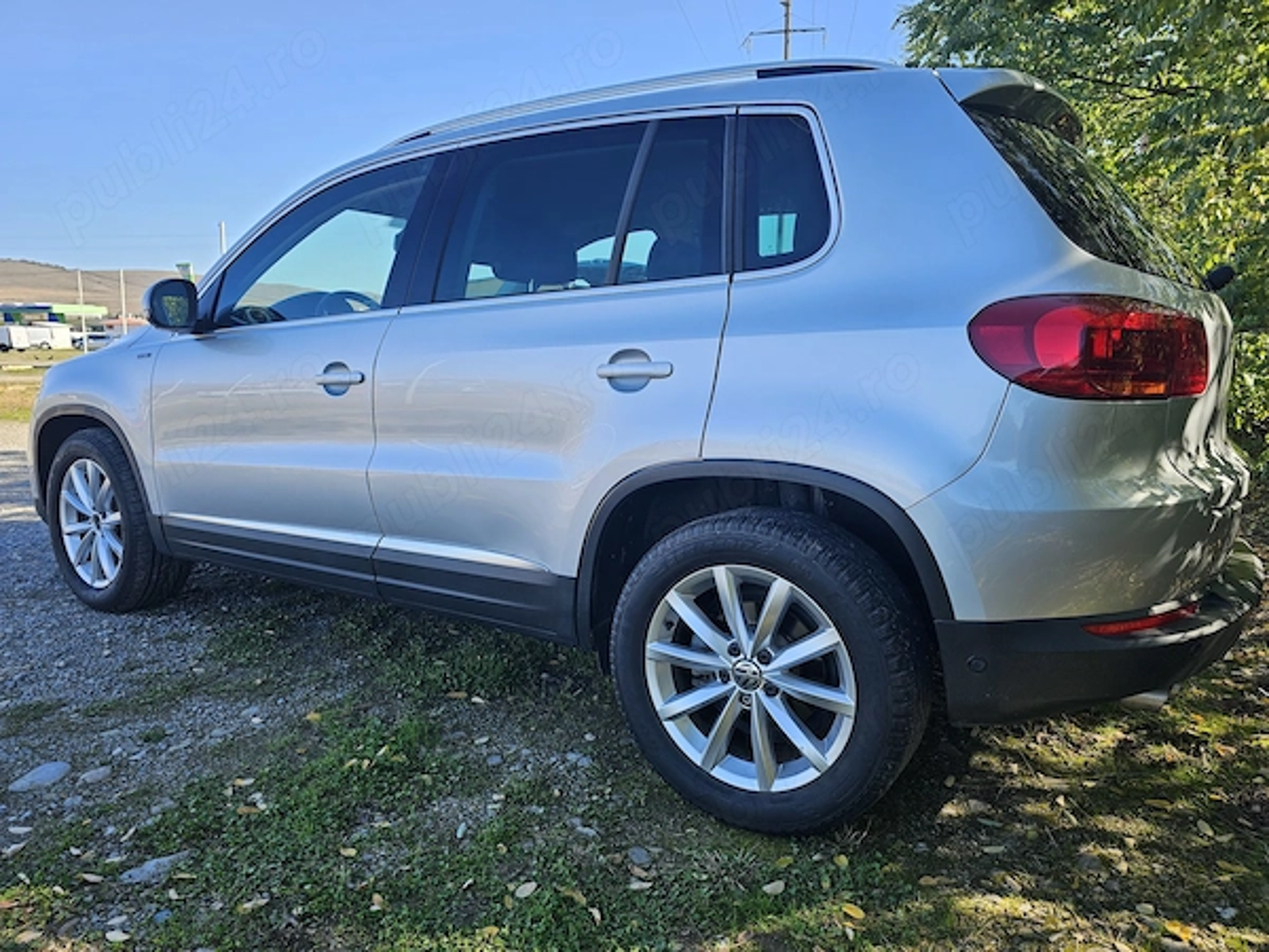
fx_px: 843
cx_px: 634
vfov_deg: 58.9
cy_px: 476
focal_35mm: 23
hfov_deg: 73.9
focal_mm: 6.3
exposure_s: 1/182
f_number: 1.7
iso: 10
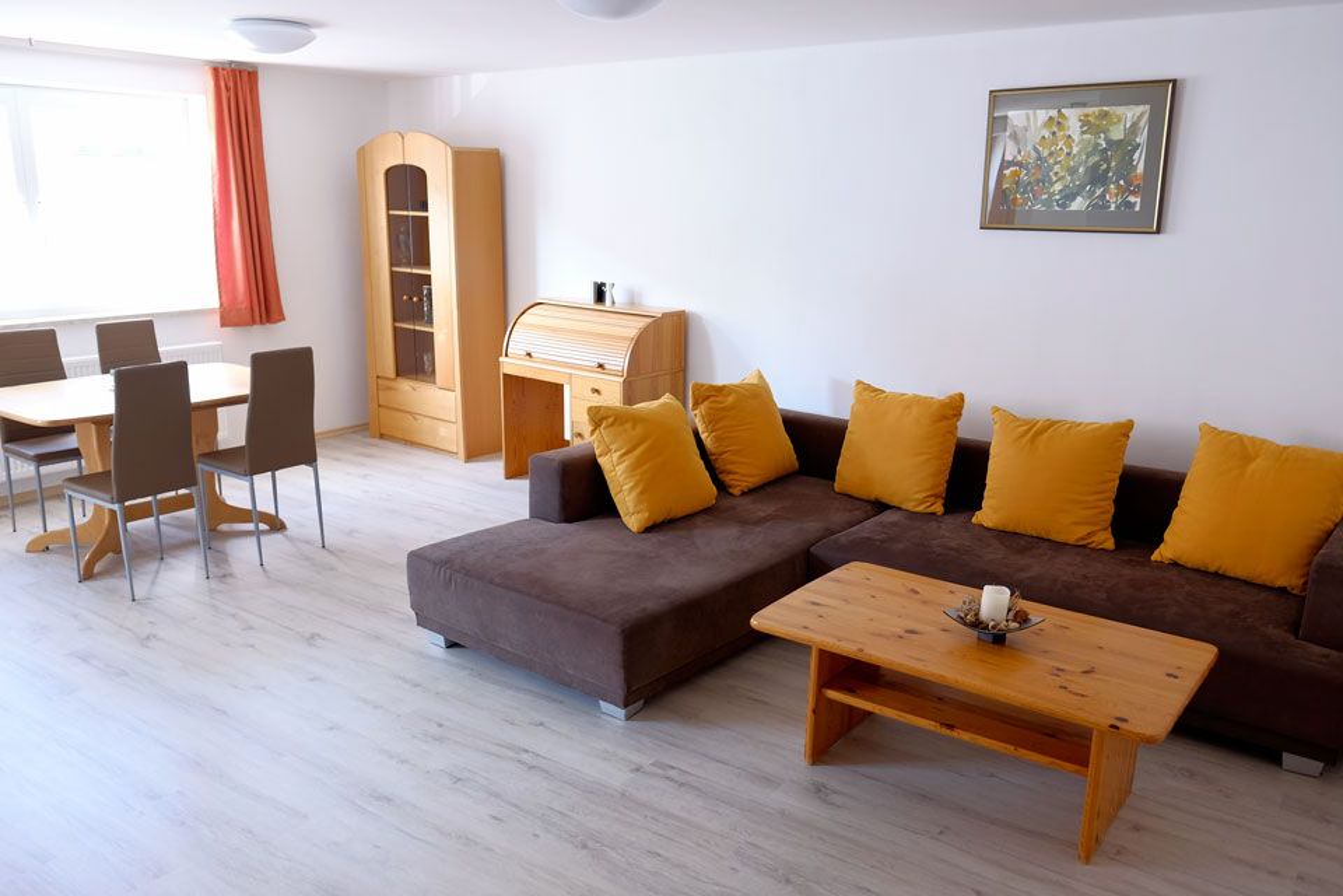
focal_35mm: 24
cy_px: 448
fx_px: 895
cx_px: 672
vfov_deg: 53.1
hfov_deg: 73.7
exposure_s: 1/30
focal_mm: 16
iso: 200
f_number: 2
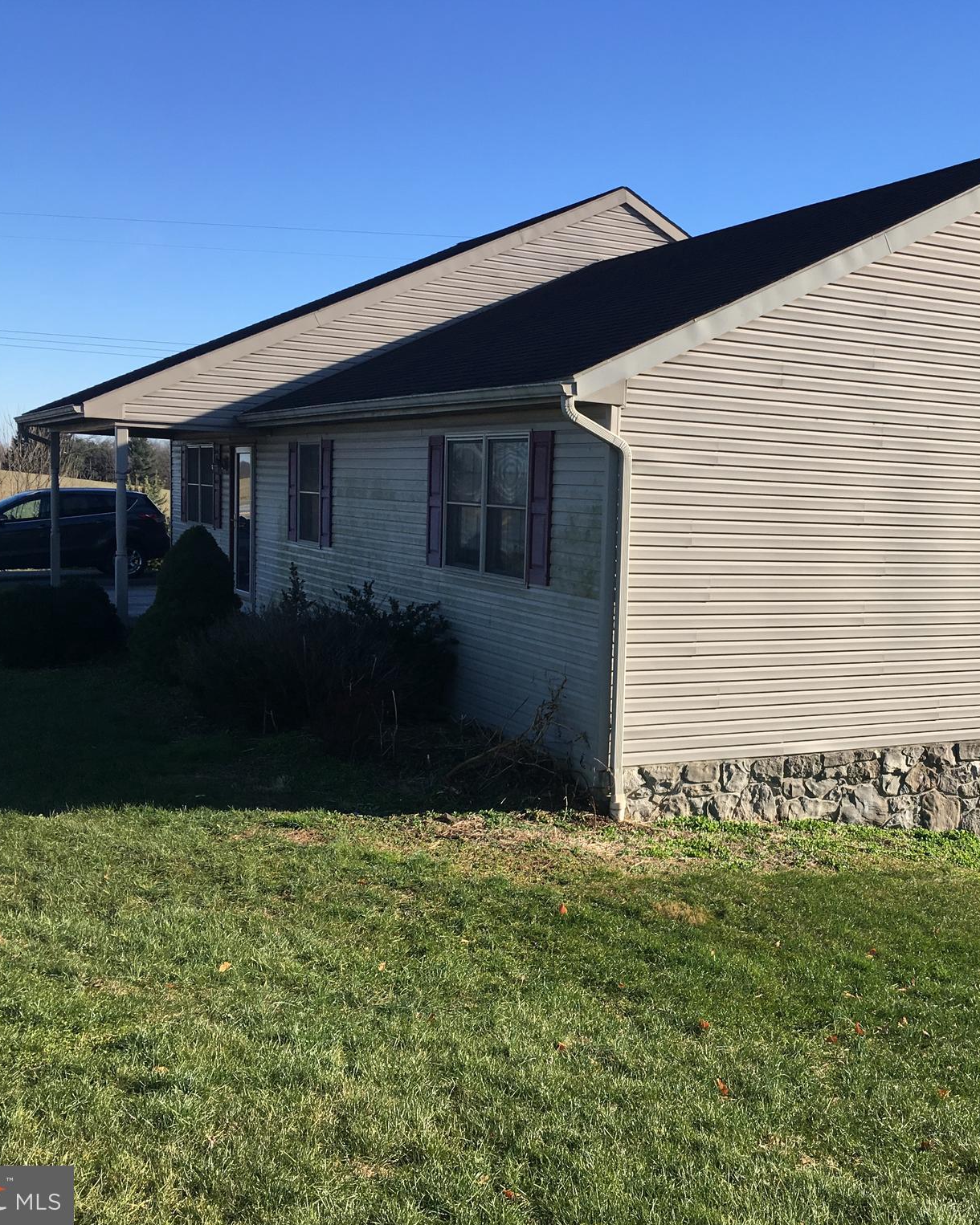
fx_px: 1378
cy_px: 615
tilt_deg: -5.0
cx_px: 696
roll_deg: -3.1
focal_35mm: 38
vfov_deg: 47.9
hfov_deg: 38.4
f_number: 2.2
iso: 25
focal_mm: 4.15
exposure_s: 1/1068
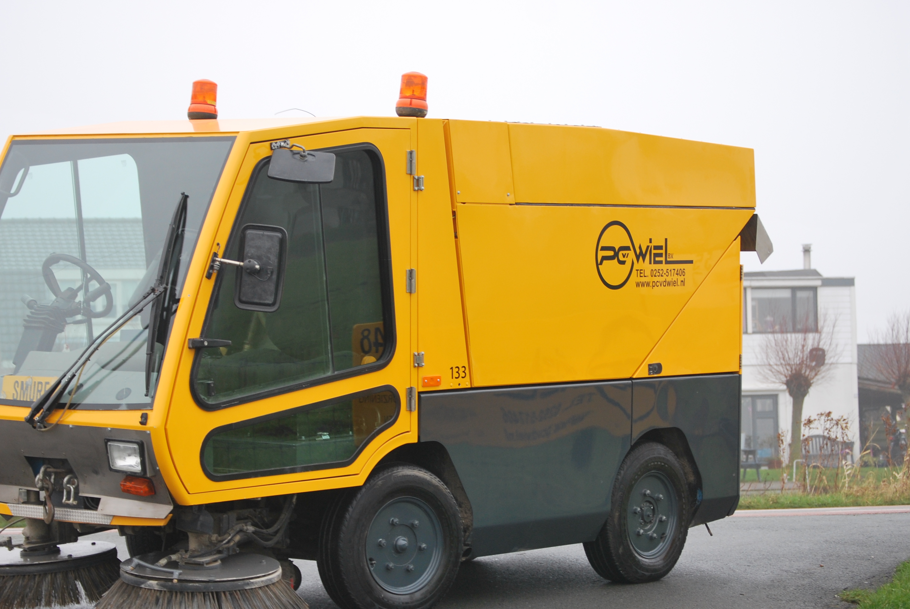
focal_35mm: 107
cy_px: 367
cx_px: 423
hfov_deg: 19.1
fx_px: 2699
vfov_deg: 12.9
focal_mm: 55
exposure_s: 1/80
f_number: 4.5
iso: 200
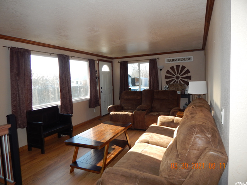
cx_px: 124
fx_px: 164
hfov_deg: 73.9
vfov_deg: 58.9
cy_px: 92
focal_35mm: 23
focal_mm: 4
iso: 125
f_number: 3
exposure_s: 1/80
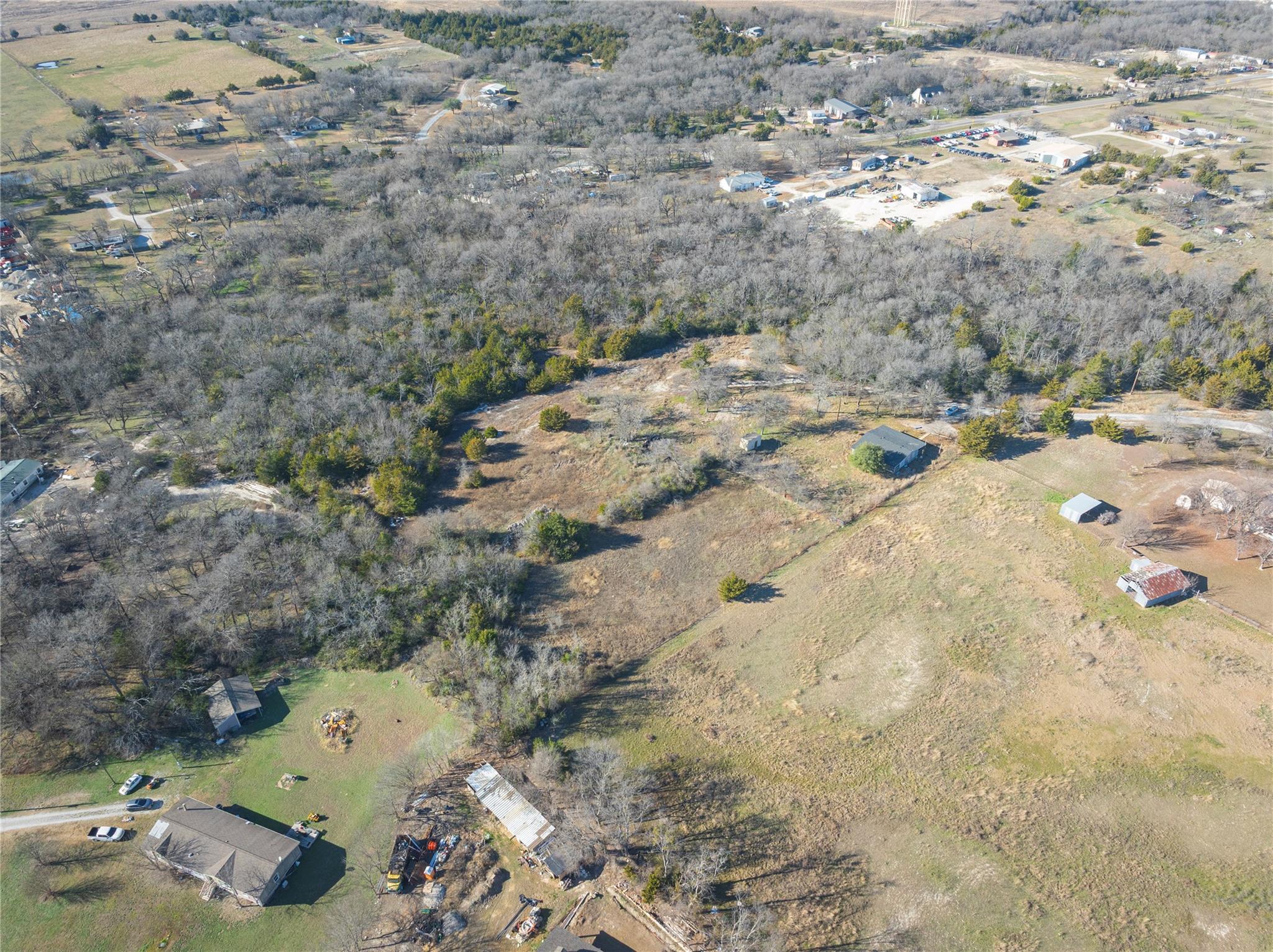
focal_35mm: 24
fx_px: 882
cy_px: 476
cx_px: 636
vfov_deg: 56.8
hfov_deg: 71.6
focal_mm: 12.29
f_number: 7.1
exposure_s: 1/100
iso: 100
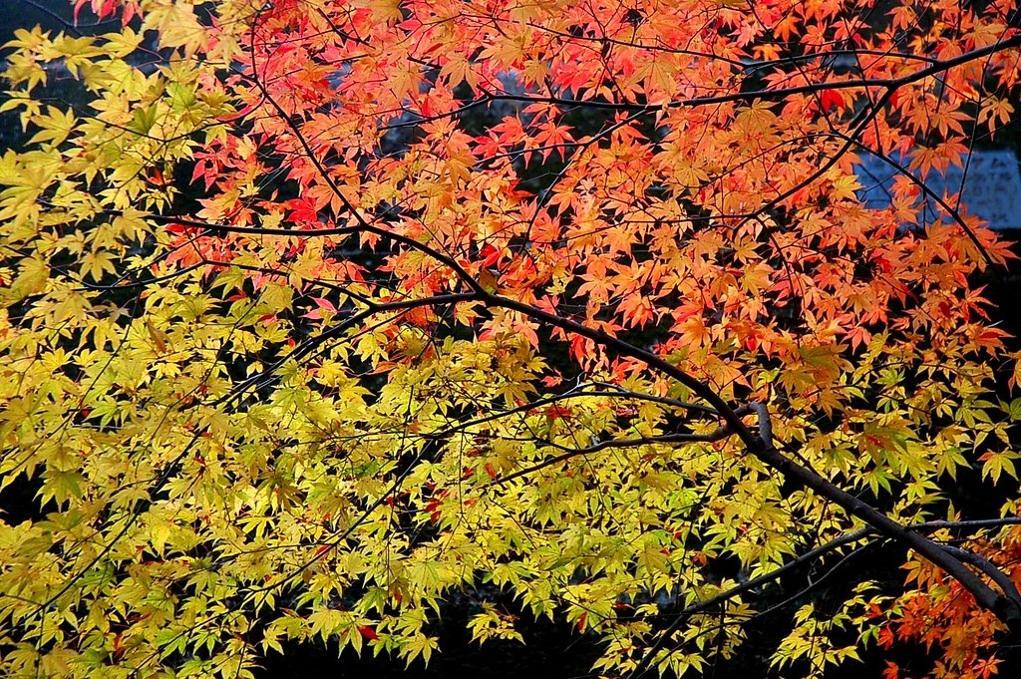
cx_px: 510
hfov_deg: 22.6
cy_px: 340
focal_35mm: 90
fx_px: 2550
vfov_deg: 15.2
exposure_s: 1/125
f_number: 4.5
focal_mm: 60
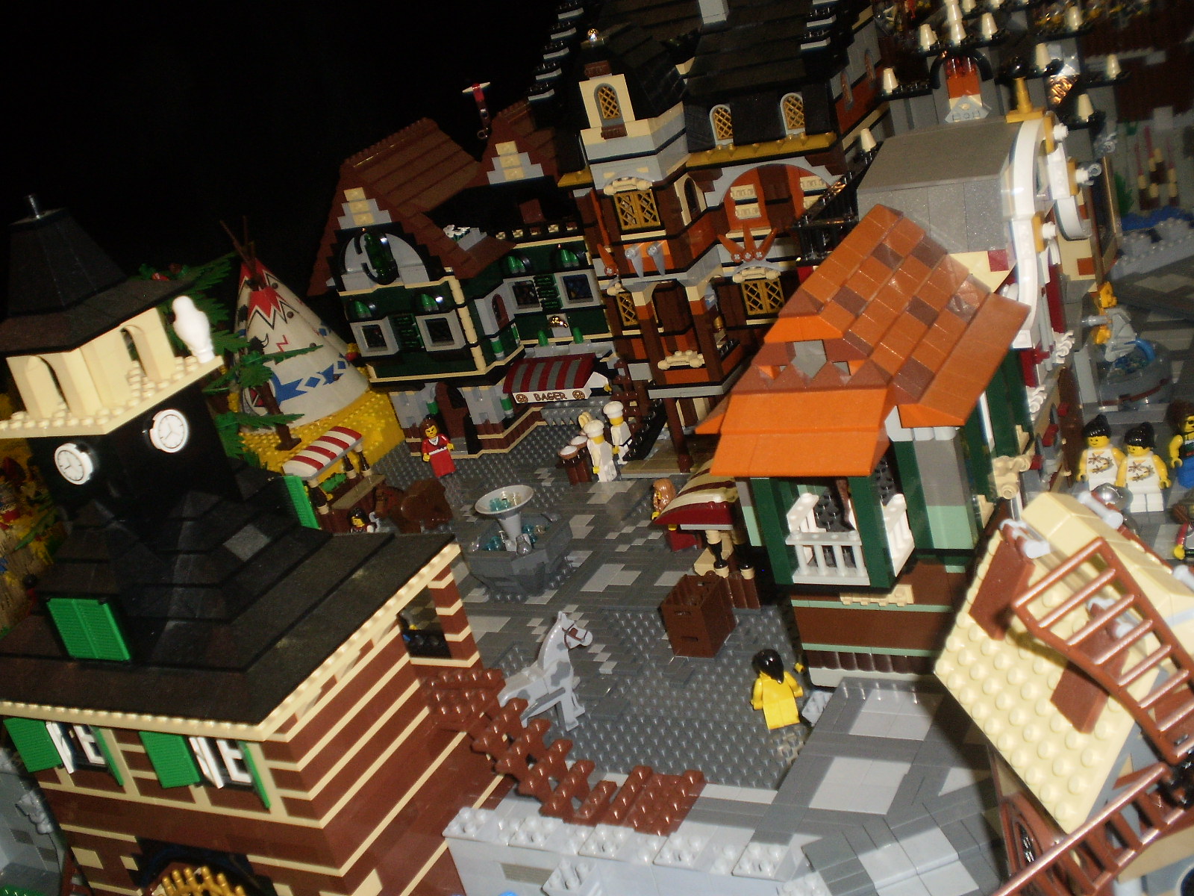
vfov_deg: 34.3
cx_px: 597
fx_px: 1449
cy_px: 448
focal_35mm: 42
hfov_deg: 44.8
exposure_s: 1/30
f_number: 3.5
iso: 125
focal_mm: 7.4
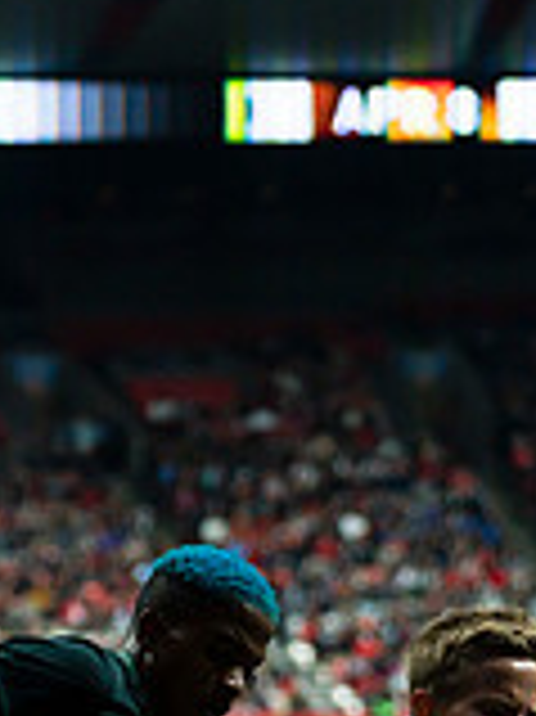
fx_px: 5913
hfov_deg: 5.2
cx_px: 329
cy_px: 910
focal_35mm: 286
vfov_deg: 6.9
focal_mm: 105
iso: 4000
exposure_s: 1/3200
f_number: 4
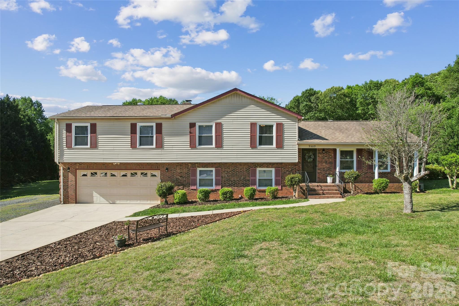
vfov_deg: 57.2
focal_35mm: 22
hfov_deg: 78.6
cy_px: 153
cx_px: 230
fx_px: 280
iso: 100
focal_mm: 8.4
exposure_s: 1/200
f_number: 2.8
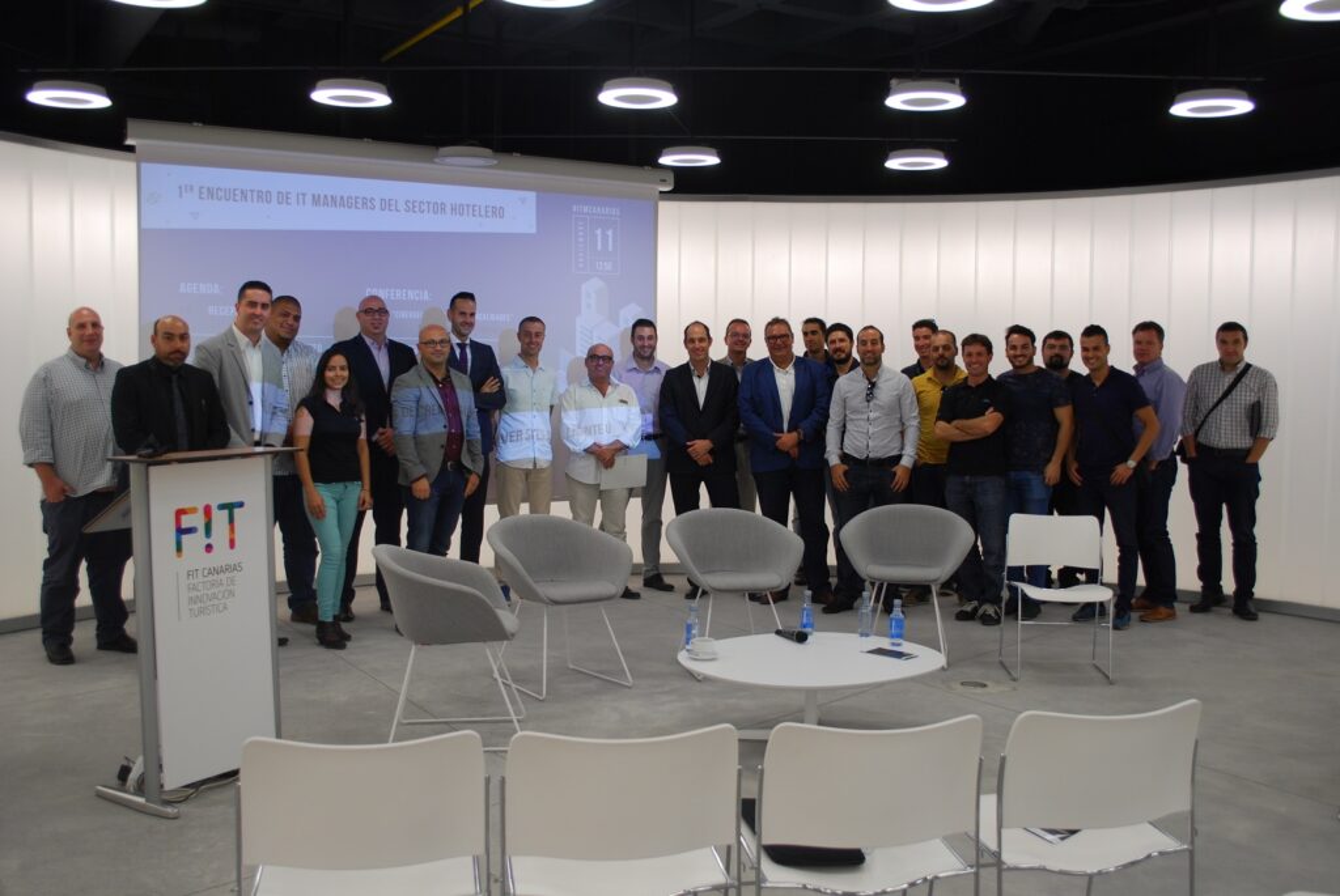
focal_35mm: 36
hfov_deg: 53.1
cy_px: 448
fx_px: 1341
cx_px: 670
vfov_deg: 37.0
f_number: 4.2
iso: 220
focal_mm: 24
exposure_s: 1/30
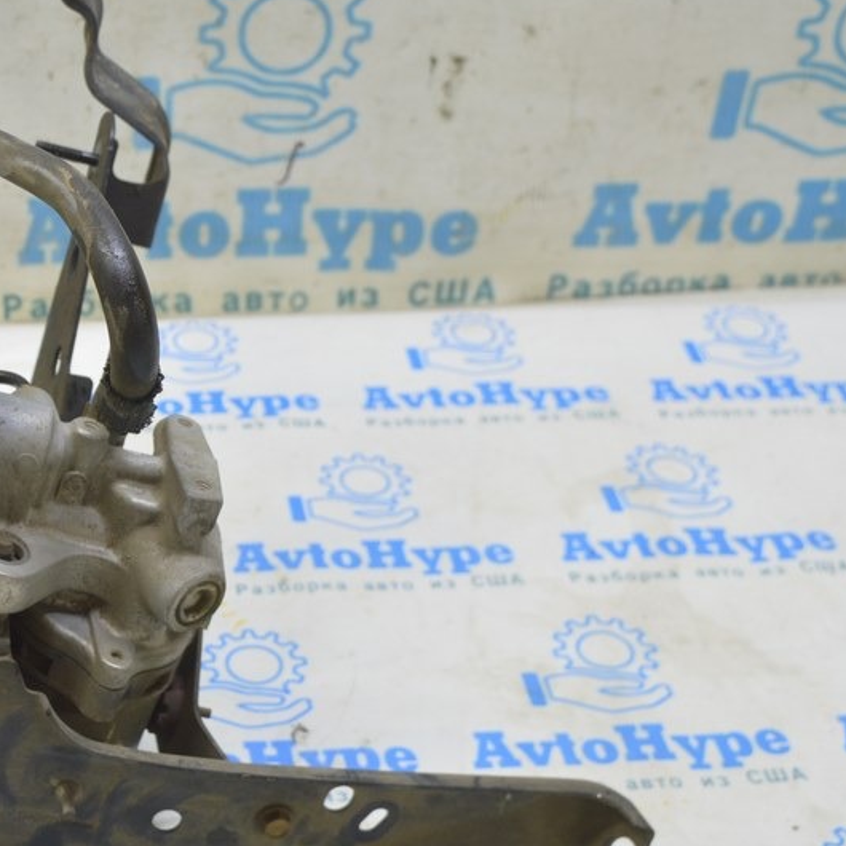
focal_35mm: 64
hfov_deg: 26.0
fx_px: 1770
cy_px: 446
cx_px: 73
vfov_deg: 26.9
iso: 400
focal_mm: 26
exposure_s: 1/20
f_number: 5.6
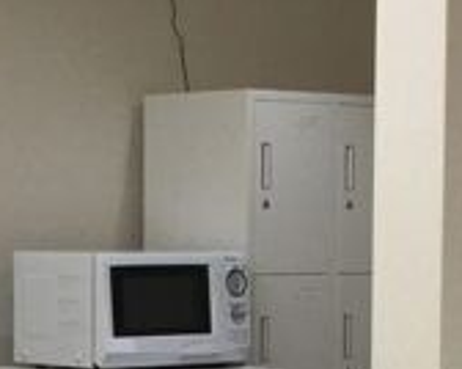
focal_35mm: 173
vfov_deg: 8.7
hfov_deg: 11.2
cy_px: 520
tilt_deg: -5.9
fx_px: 2363
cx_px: 146
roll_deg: -0.7
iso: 32
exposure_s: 1/60
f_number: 2.2
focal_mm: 4.15
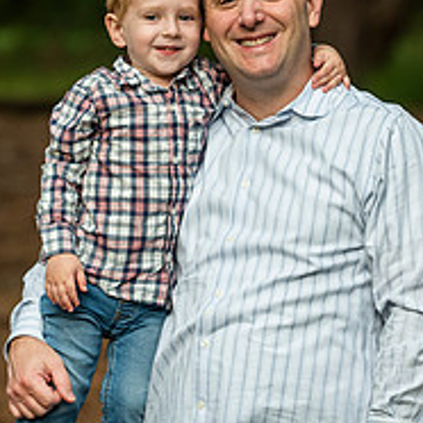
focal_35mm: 257
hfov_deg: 6.8
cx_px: 252
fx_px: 3553
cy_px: 116
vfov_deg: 6.8
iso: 1250
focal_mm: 125
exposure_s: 1/320
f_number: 3.2
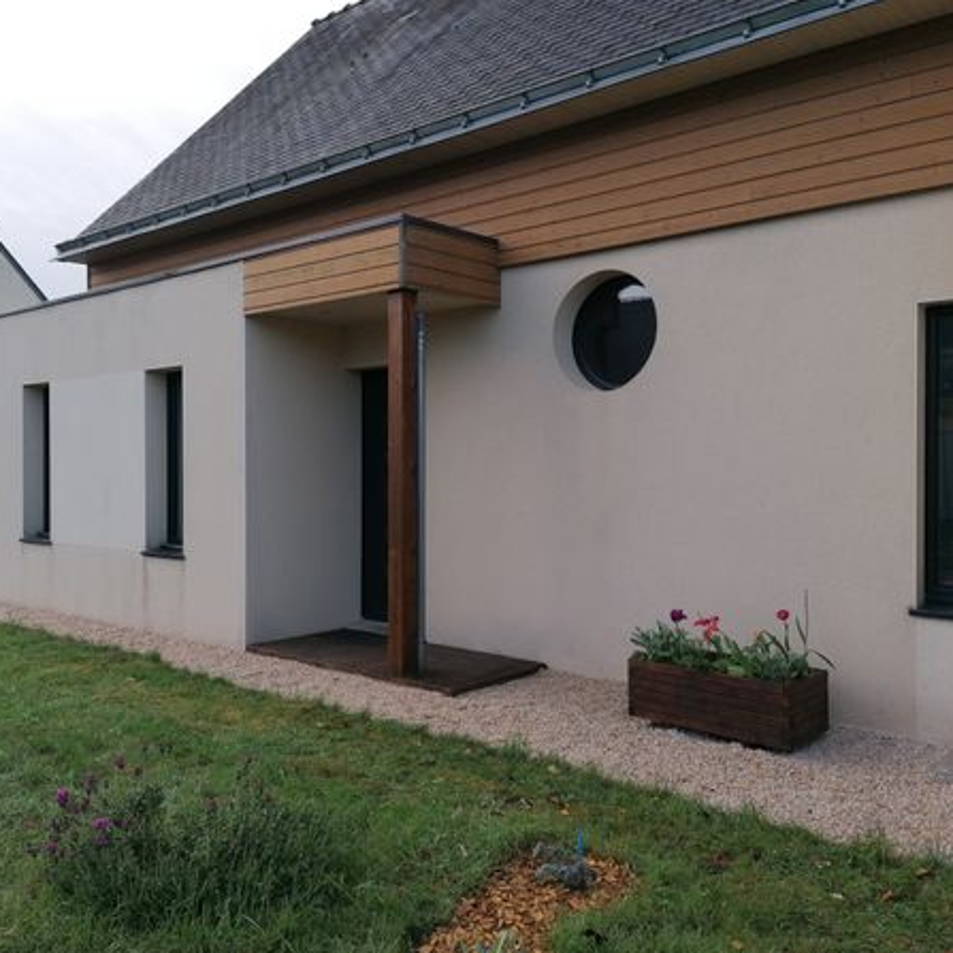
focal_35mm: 32
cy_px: 475
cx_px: 424
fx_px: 997
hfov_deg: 51.0
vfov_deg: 51.1
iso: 50
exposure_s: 1/248
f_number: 1.8
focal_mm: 4.75
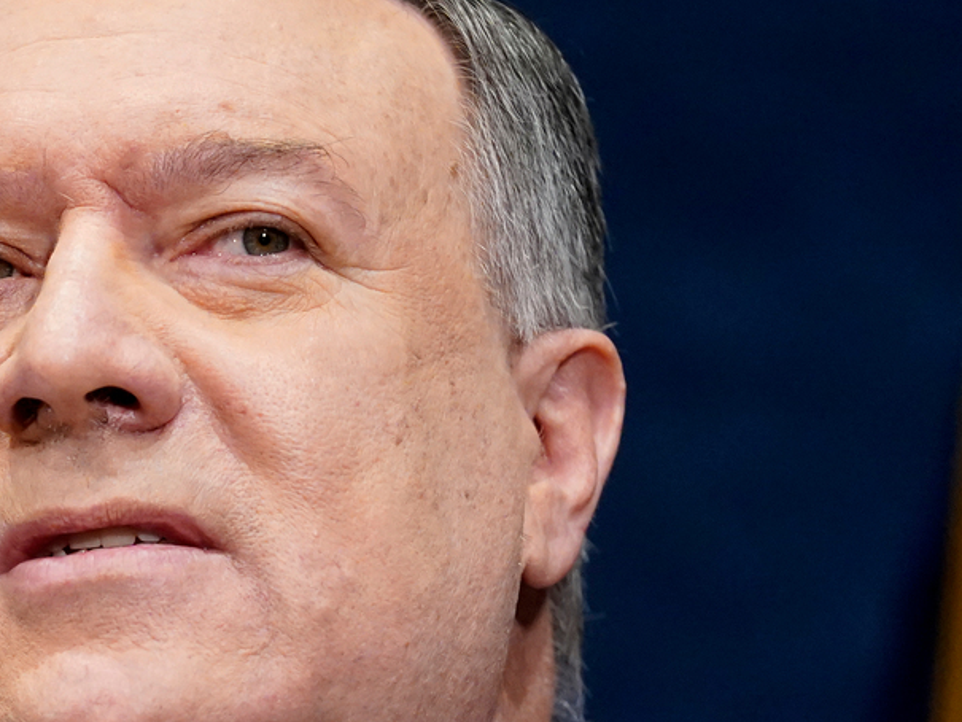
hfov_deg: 3.2
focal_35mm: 610
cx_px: 116
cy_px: 806
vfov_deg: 2.4
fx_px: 16956
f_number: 3.2
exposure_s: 1/800
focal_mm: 200
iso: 4000
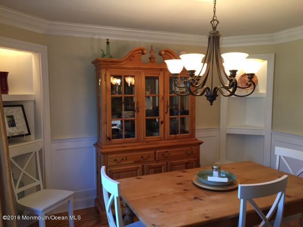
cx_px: 152
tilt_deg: -4.5
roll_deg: -1.3
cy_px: 114
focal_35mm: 29
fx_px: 254
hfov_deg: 61.7
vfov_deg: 48.2
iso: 64
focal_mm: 4.15
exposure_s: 1/30
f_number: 2.2
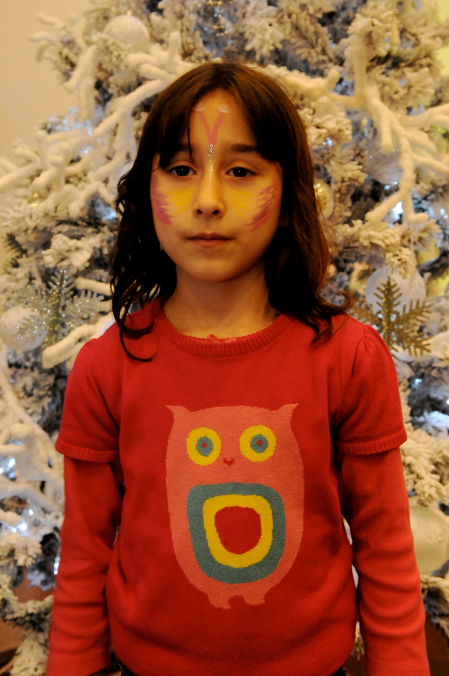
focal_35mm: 45
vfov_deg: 43.7
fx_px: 844
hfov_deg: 29.8
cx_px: 224
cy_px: 338
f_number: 4
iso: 1000
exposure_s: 1/40
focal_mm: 30
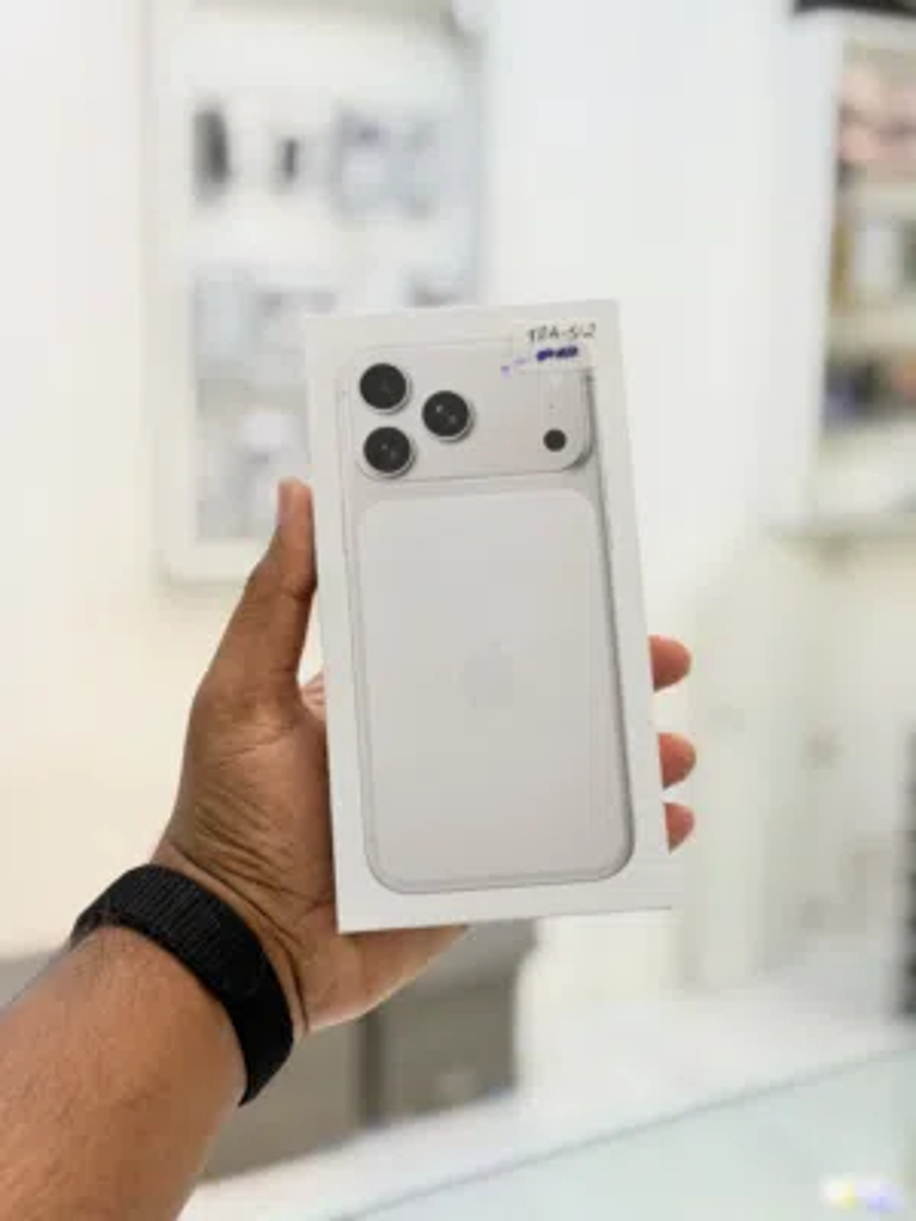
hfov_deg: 30.3
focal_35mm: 48
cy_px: 610
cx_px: 458
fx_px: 1694
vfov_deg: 39.7
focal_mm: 6.76
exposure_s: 1/361
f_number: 1.78
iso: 64
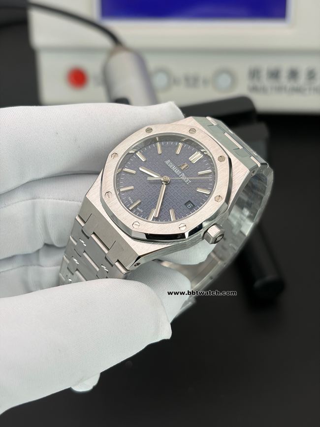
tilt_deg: -43.4
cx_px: 160
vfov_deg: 36.8
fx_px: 641
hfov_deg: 28.0
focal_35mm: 52
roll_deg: +6.1
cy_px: 214
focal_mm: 5.96
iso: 32
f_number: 1.6
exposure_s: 1/630
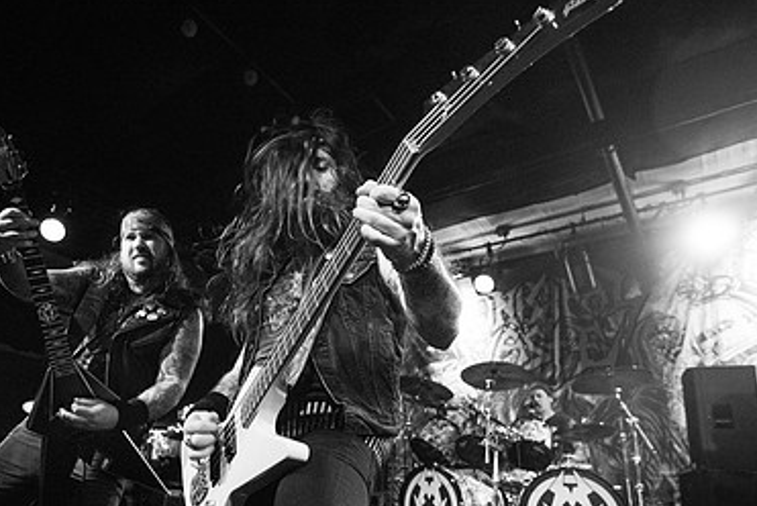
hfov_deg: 70.0
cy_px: 350
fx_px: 526
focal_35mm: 25
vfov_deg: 50.2
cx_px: 271
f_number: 3.2
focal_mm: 16
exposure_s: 1/125
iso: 3200
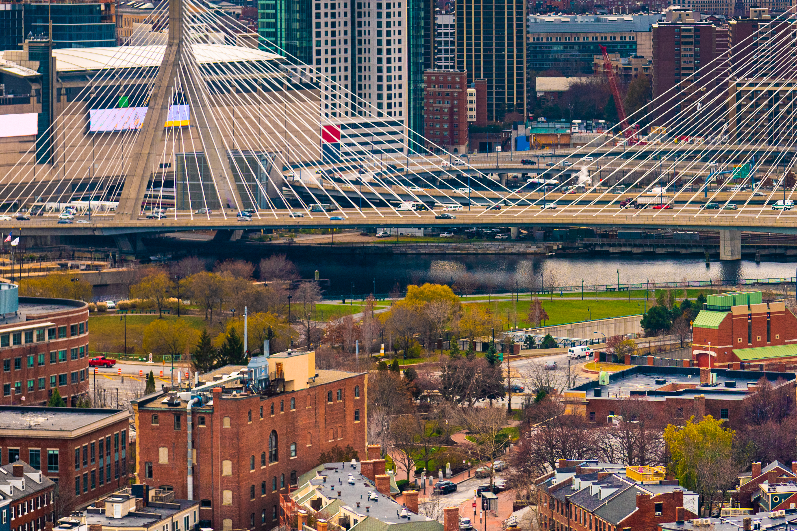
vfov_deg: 9.5
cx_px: 730
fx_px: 3188
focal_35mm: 144
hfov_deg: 14.1
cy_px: 60
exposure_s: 1/400
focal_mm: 62
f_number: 4.5
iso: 64
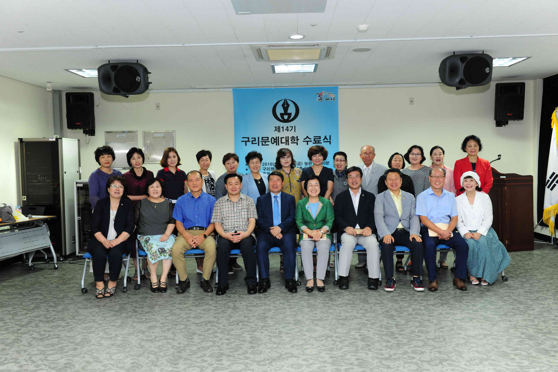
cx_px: 279
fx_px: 496
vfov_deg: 41.1
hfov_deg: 58.7
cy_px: 186
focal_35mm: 32
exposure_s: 1/60
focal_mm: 32
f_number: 5.6
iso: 1600
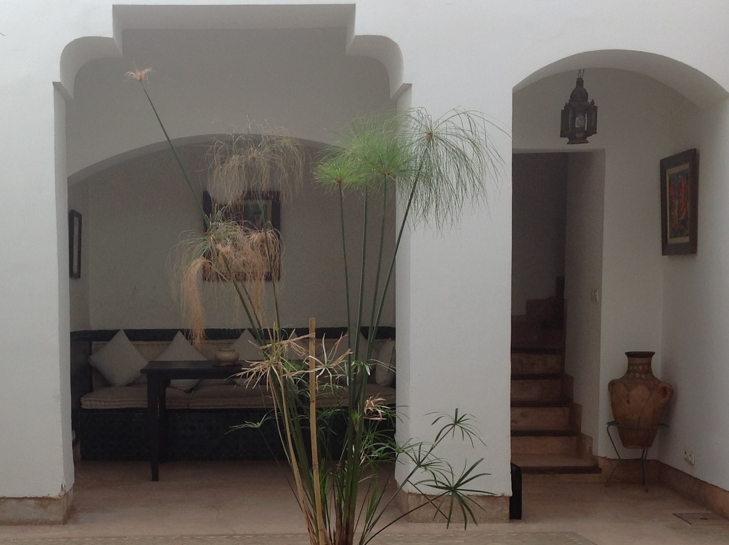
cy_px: 404
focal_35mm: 60
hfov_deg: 32.0
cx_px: 239
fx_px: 1262
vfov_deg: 24.1
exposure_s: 1/373
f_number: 2.4
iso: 50
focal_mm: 4.28
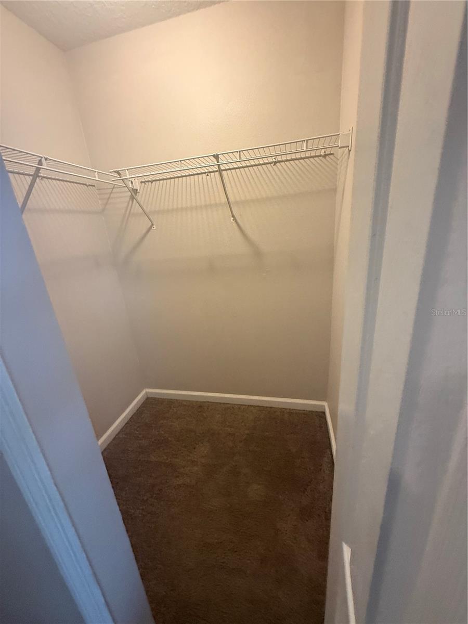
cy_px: 312
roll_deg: +4.5
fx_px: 252
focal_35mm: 14
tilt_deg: -15.2
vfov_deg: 102.1
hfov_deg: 85.7
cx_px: 234
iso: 400
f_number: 2.2
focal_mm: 2.22
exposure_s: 1/60
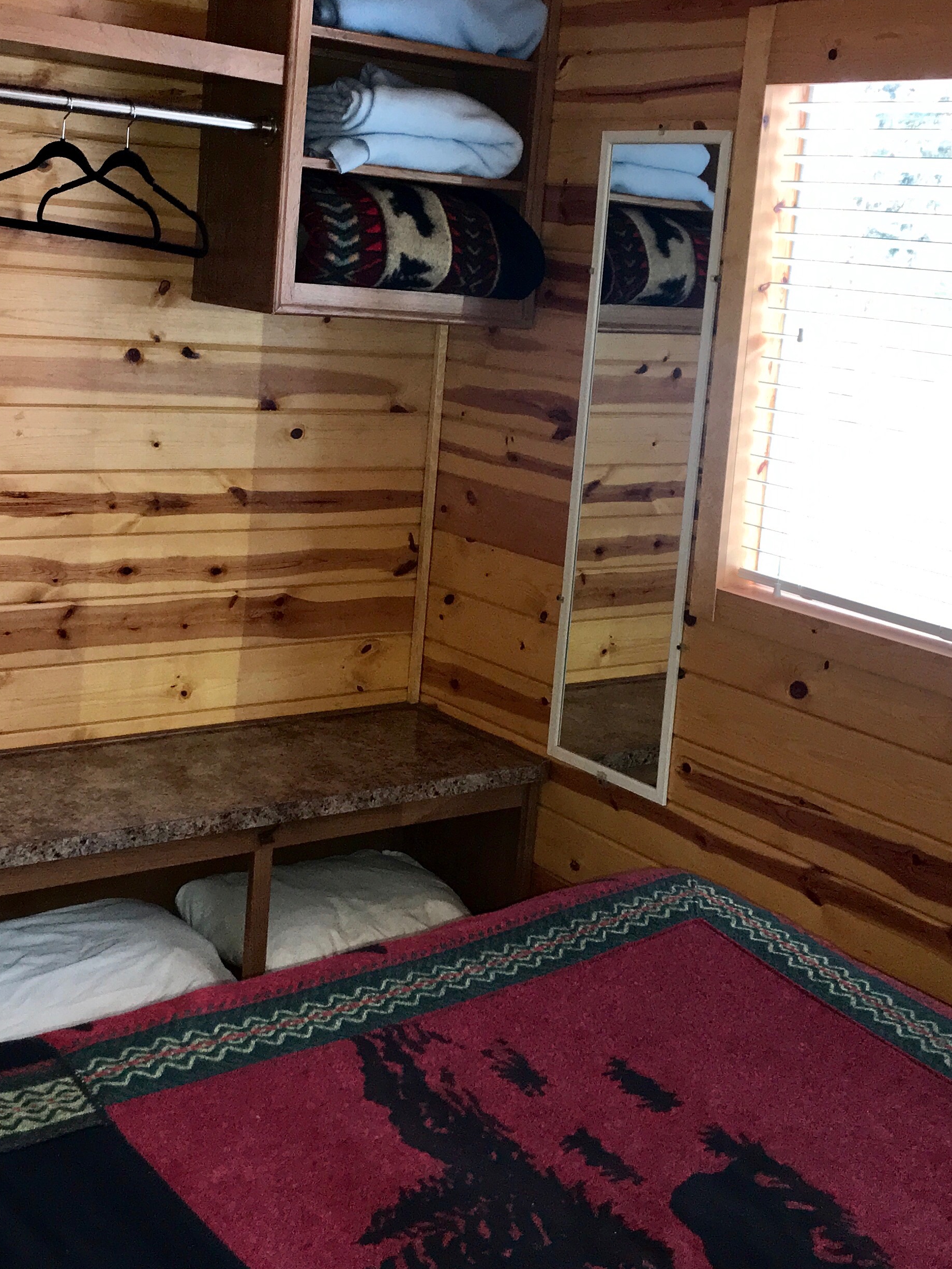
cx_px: 497
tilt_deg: -10.0
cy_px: 527
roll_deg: -4.5
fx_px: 1686
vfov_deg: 41.1
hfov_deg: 31.5
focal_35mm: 46
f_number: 1.8
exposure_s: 1/30
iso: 64
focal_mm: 3.99
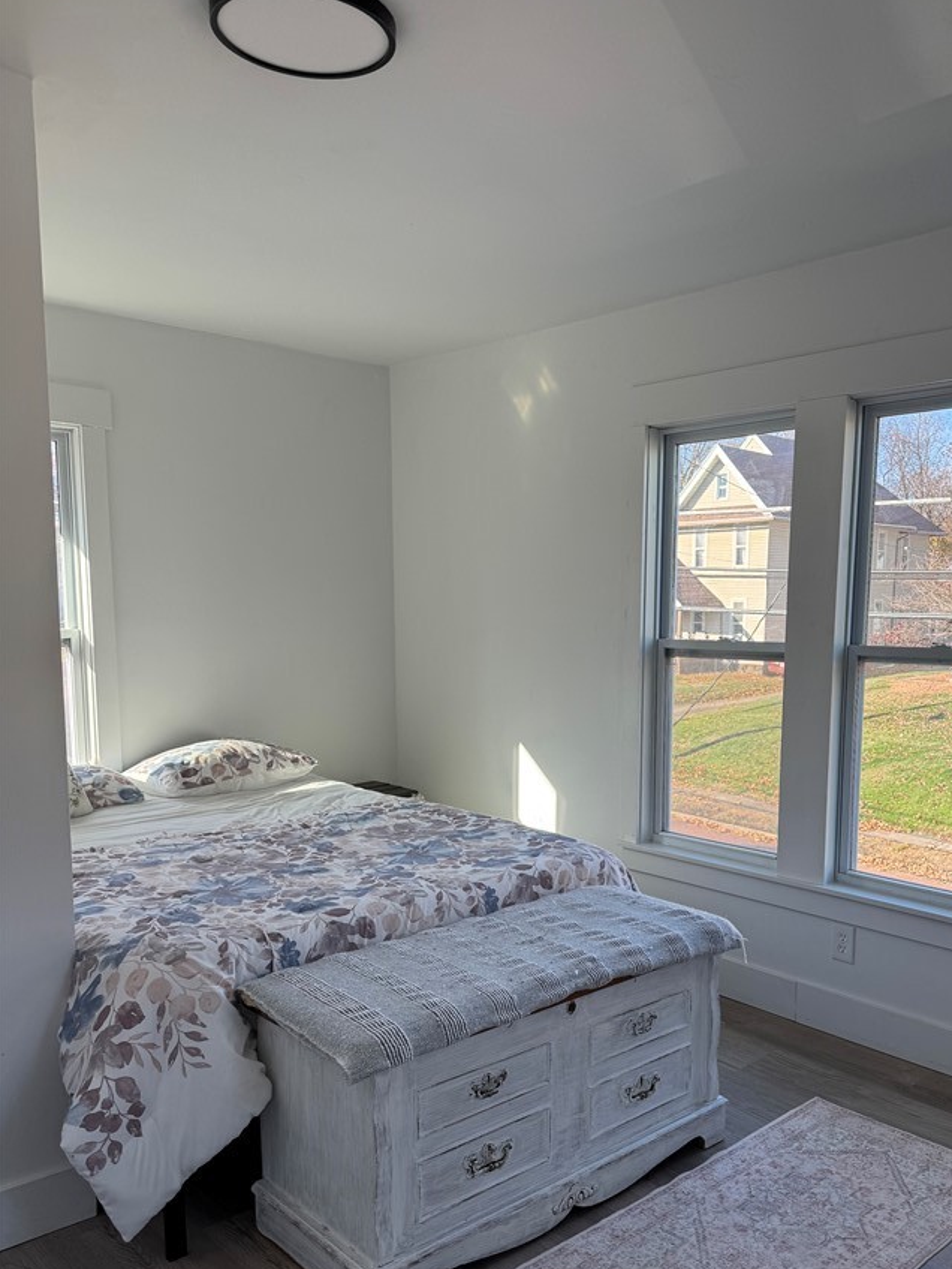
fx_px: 1063
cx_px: 573
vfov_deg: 61.2
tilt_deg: -6.9
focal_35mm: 29
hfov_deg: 48.0
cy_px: 749
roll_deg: +0.0
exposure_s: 1/232
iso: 64
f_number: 1.78
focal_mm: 6.76
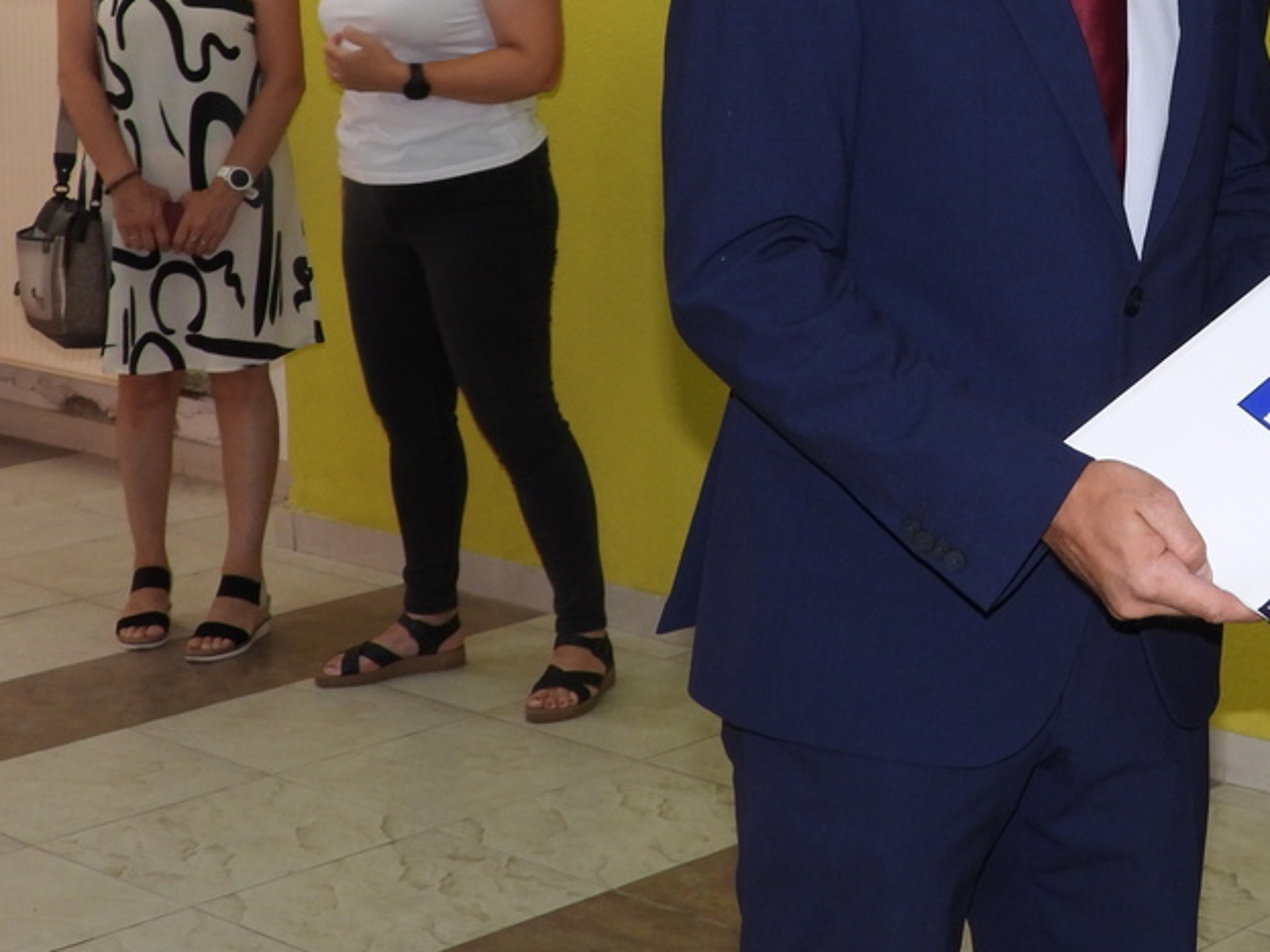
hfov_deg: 23.8
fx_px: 2898
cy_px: 51
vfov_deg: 18.3
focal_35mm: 79
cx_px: 1211
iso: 200
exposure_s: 1/30
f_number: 3.2
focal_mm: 7.4
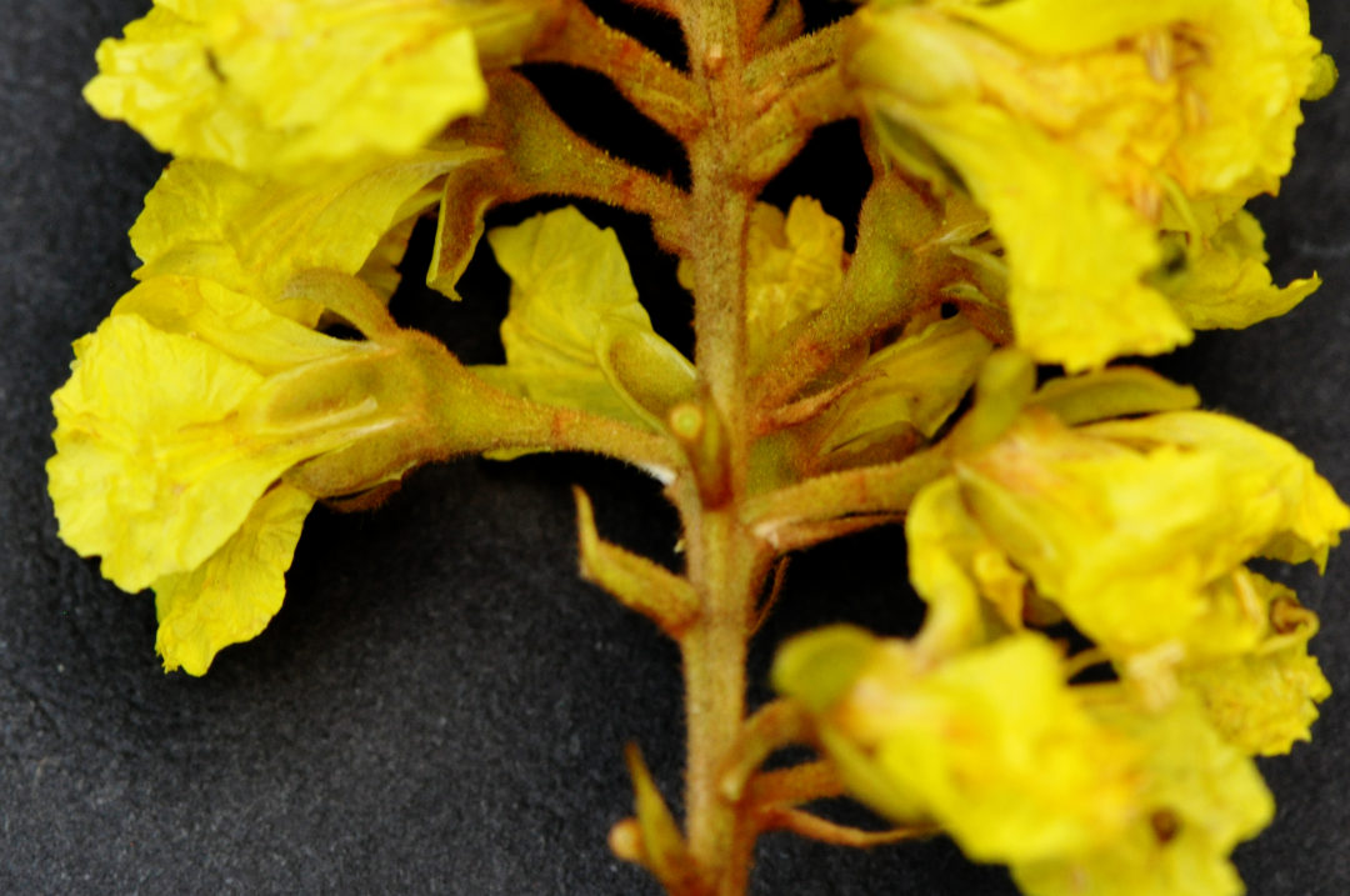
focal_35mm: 158
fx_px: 5898
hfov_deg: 13.1
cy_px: 448
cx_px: 675
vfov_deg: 8.7
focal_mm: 105
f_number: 10
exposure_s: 1/200
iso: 800
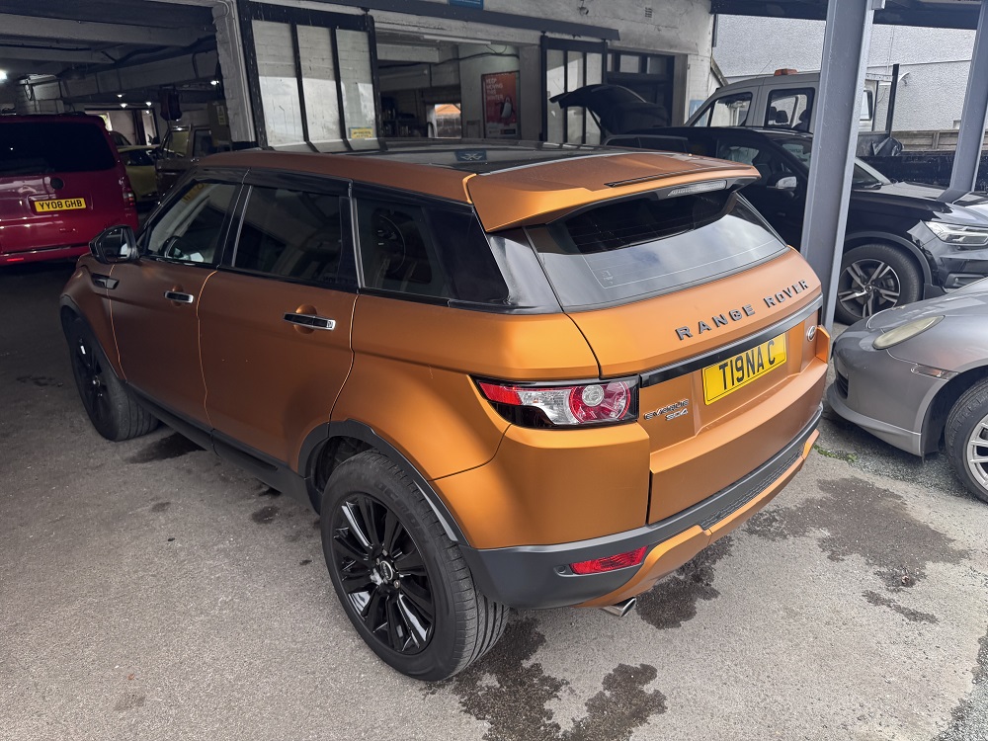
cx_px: 494
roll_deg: +1.5
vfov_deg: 56.8
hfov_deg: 71.6
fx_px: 685
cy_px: 370
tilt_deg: -19.7
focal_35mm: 24
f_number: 1.78
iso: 80
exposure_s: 1/514
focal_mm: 6.76
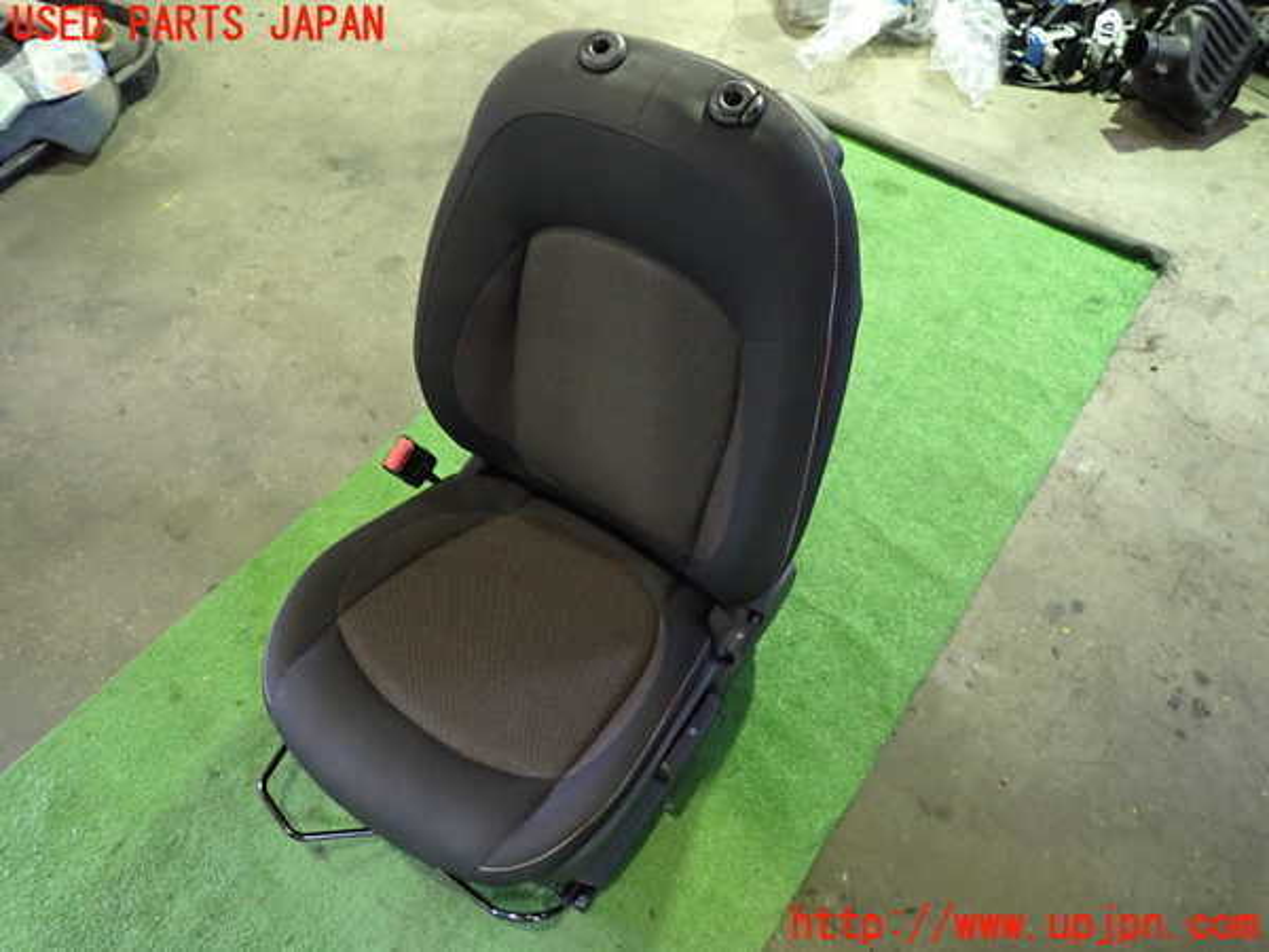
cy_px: 476
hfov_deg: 69.4
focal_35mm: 25
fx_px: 916
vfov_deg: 54.9
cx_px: 634
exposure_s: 1/30
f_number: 2
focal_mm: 4.5
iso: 800
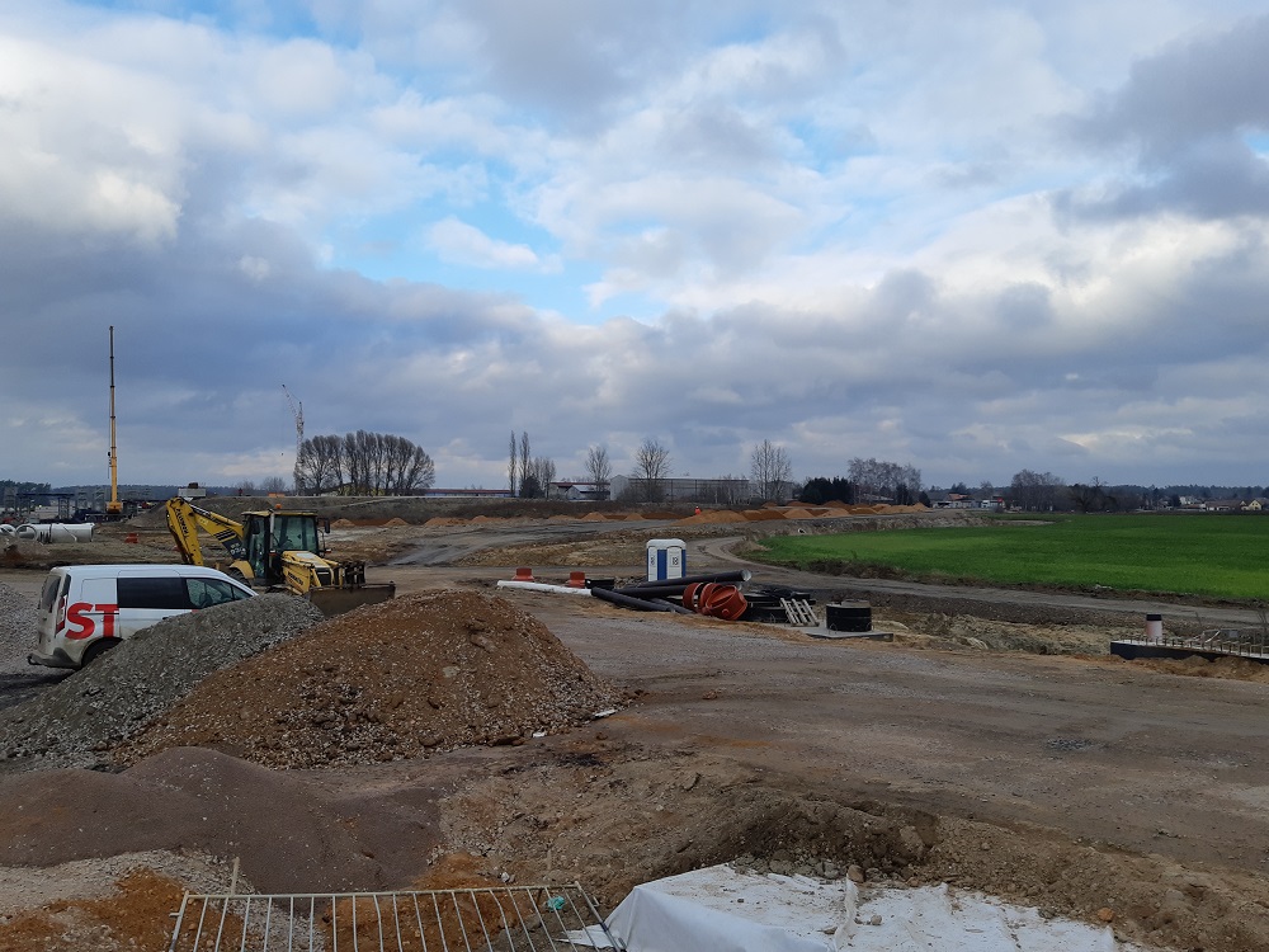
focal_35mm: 26
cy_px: 476
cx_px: 634
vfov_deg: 53.1
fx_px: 953
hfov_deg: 67.3
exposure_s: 1/1086
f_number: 1.7
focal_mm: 3.93
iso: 40
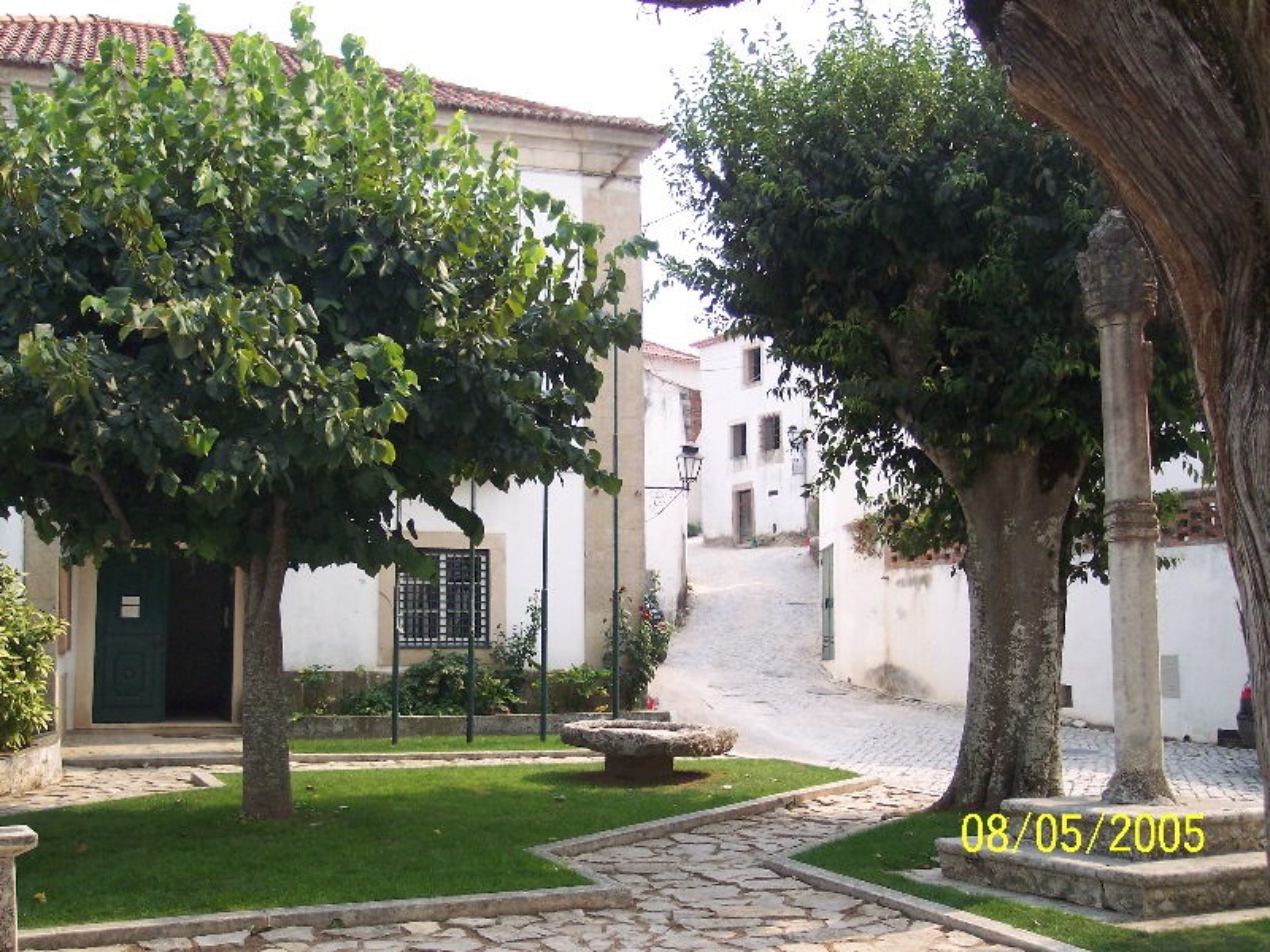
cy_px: 476
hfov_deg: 49.0
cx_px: 635
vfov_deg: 37.7
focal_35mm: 38
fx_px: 1394
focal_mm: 8
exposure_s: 1/500
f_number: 2.8
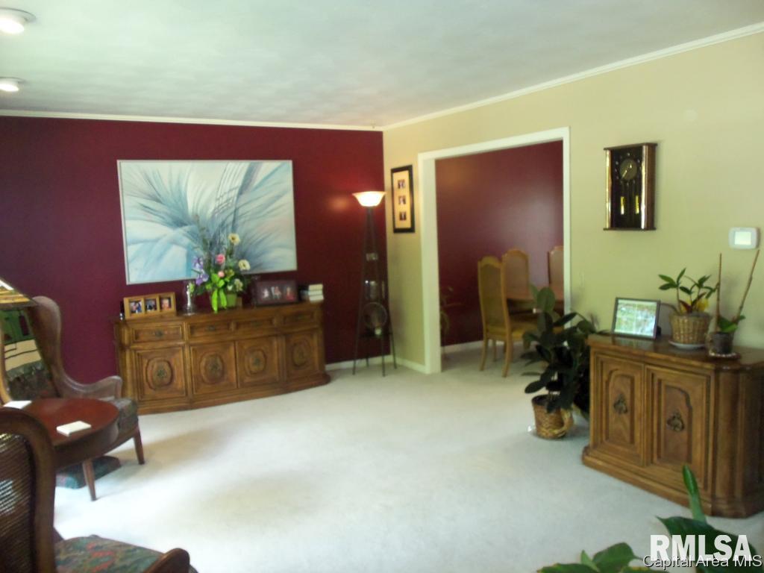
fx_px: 640
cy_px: 286
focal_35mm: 29
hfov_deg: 61.7
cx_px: 382
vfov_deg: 48.2
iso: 250
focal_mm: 5.2
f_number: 3.4
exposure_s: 1/30
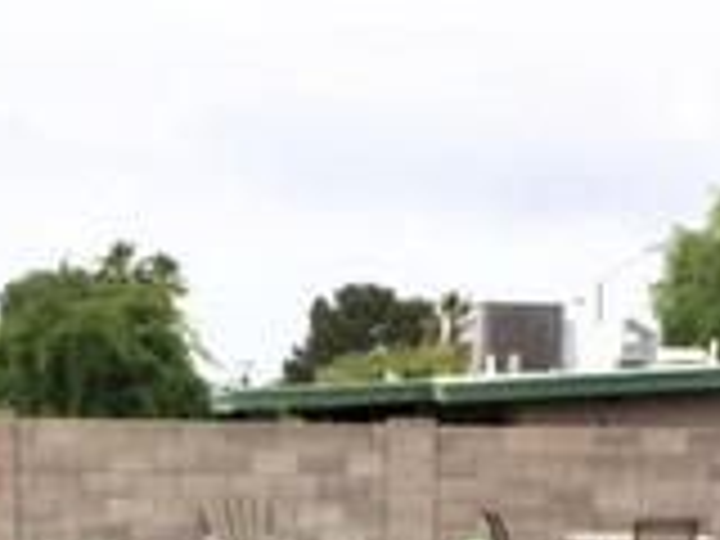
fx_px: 2413
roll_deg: -1.7
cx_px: 297
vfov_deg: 11.5
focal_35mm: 116
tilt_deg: -14.6
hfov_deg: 17.0
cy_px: 1076
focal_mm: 4.15
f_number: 2.2
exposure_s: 1/1799
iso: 32
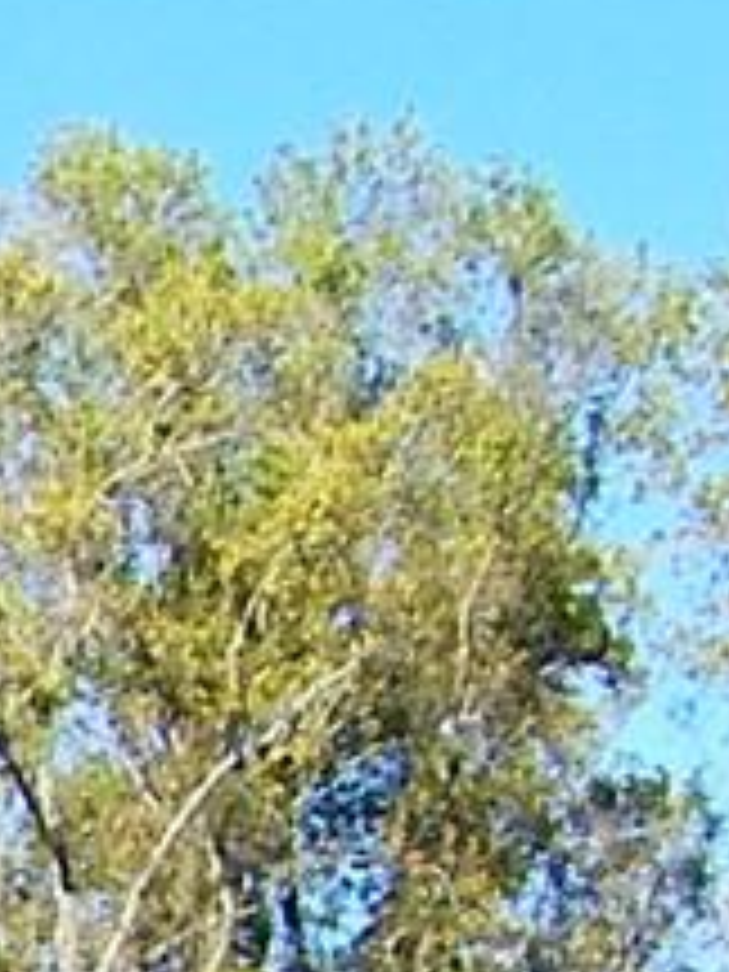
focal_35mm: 266
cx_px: -1922
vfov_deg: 7.1
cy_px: 2164
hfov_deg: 5.1
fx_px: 7469
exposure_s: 1/400
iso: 80
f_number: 3.5
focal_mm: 5
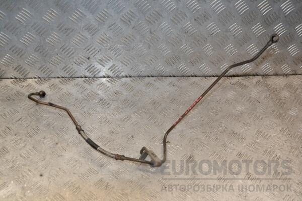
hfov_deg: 46.4
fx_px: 352
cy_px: 100
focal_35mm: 42
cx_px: 151
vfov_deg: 31.9
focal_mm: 28
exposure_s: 1/200
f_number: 5.6
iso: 800
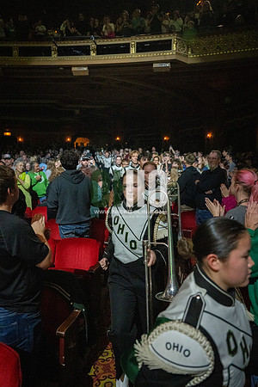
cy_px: 194
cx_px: 129
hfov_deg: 53.1
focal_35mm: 24
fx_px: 258
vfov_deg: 73.7
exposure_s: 1/500
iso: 12800
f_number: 2.8
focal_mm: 24
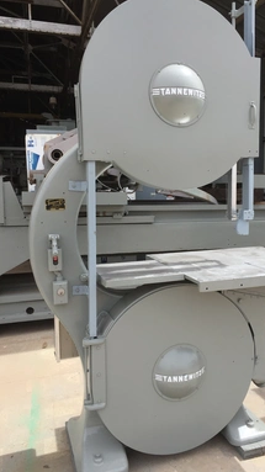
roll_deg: +0.6
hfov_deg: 35.2
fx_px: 413
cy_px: 237
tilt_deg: -6.2
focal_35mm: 33
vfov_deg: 59.5
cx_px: 180
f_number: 2.2
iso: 32
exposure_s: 1/1721
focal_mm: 4.15
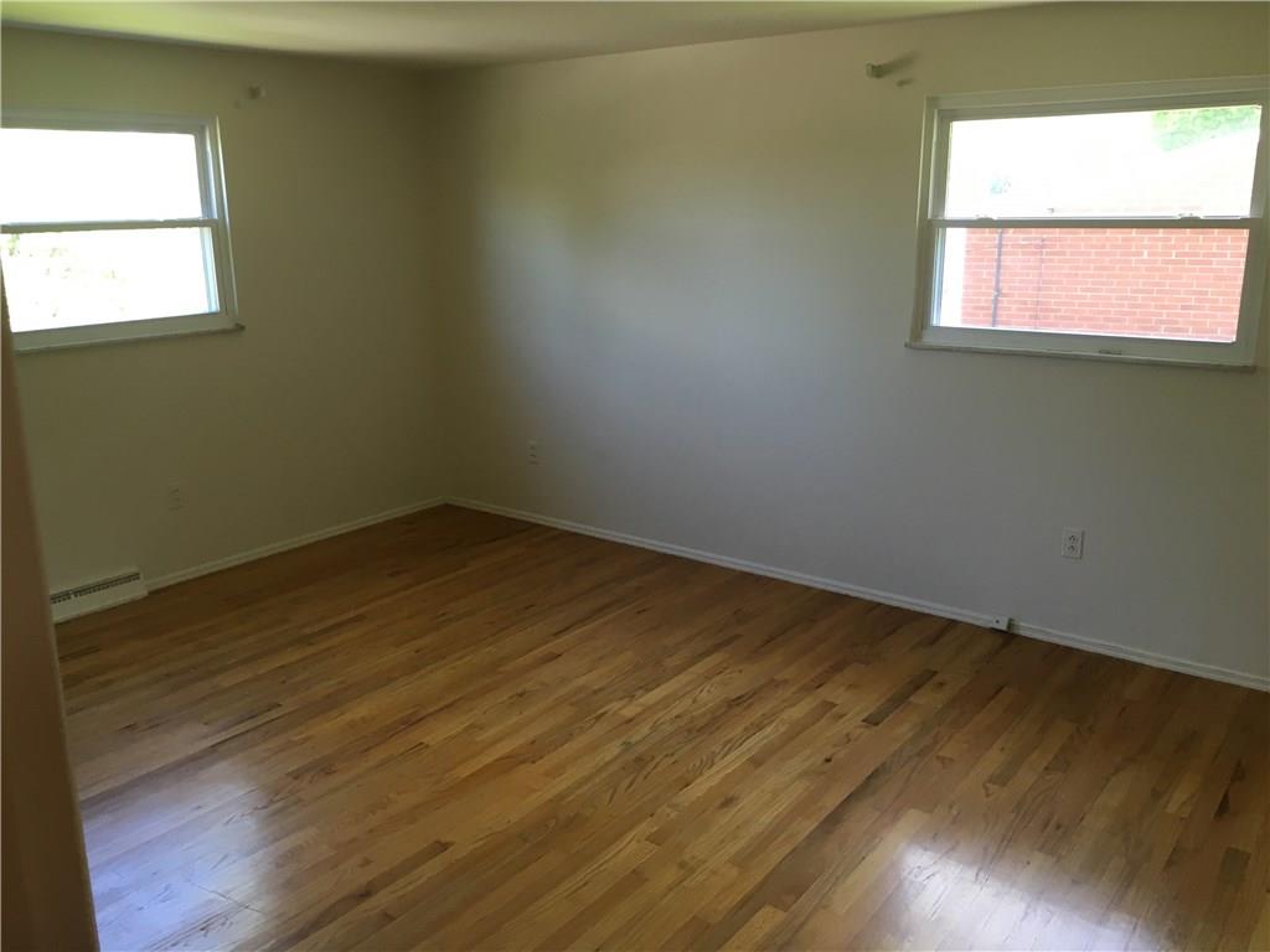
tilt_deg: -12.9
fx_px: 1064
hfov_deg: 61.7
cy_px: 476
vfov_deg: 48.2
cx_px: 635
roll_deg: +0.7
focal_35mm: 29
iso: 50
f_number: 2.2
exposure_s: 1/30
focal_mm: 4.15
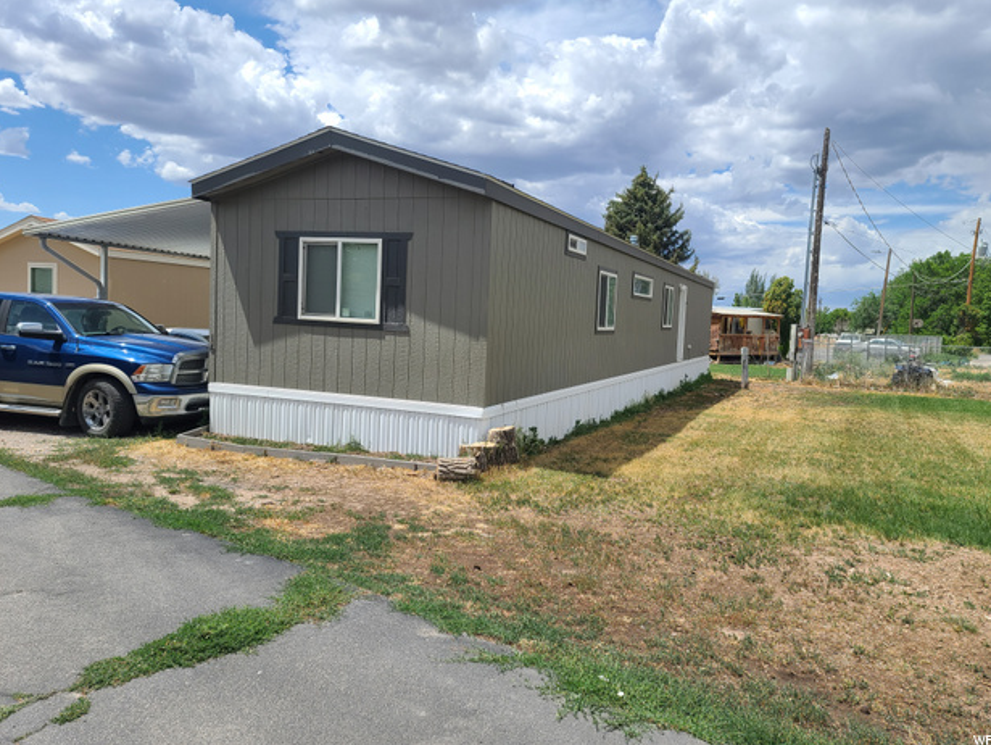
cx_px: 509
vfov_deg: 53.1
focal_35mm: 26
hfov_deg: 67.3
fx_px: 745
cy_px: 360
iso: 16
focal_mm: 7
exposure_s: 1/1061
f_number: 1.8
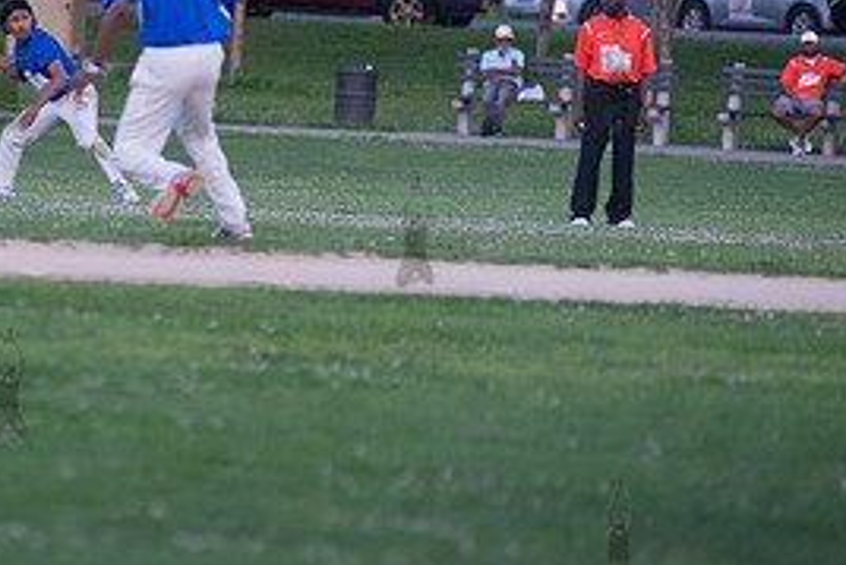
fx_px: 9405
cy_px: 77
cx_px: 6
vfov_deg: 3.4
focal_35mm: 400
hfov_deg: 5.1
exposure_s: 1/4000
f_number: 2.8
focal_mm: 185
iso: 1600
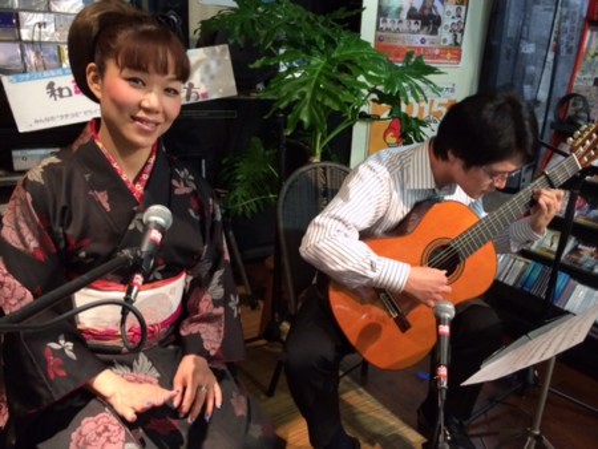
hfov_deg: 59.9
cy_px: 224
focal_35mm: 30
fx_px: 519
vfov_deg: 46.8
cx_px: 299
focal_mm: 4.12
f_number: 2.2
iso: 320
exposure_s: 1/30
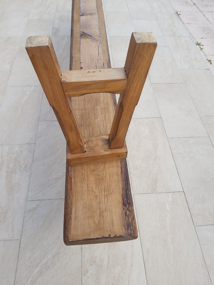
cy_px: 142
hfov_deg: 53.1
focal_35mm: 26
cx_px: 107
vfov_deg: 67.3
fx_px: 214
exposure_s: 1/610
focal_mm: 3.92
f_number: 1.7
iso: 64
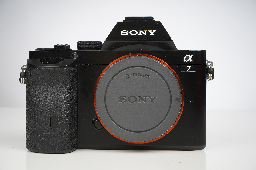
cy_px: 85
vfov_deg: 24.6
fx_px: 391
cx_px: 128
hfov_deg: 36.3
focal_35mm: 55
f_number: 18
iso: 200
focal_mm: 55
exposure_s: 1/160
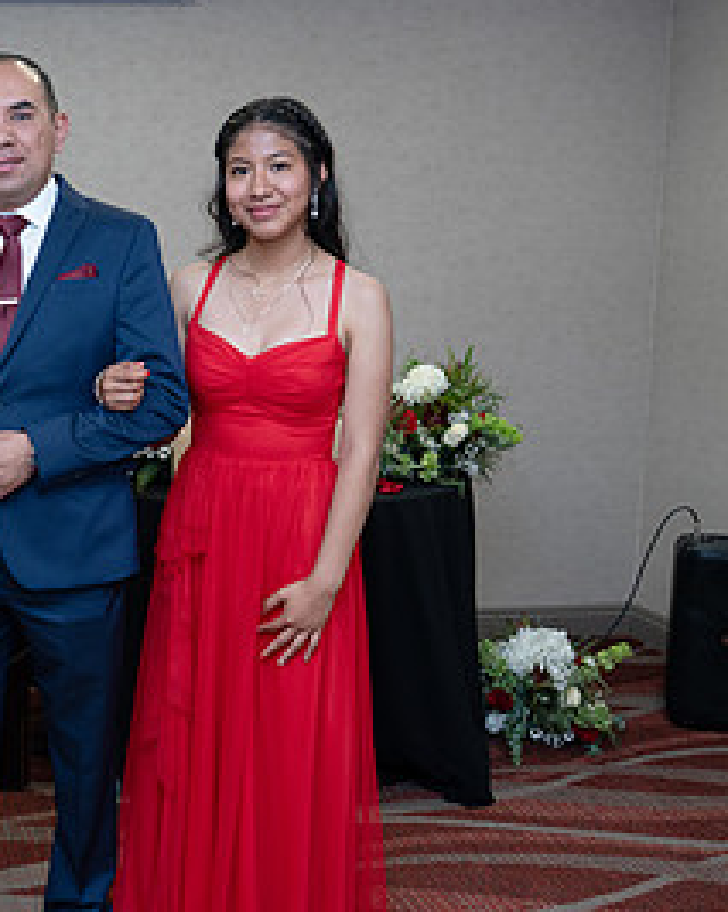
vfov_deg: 38.1
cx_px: -109
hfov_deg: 27.6
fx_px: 1322
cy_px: 480
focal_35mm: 49
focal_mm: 24
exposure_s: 1/125
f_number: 3.2
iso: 1000
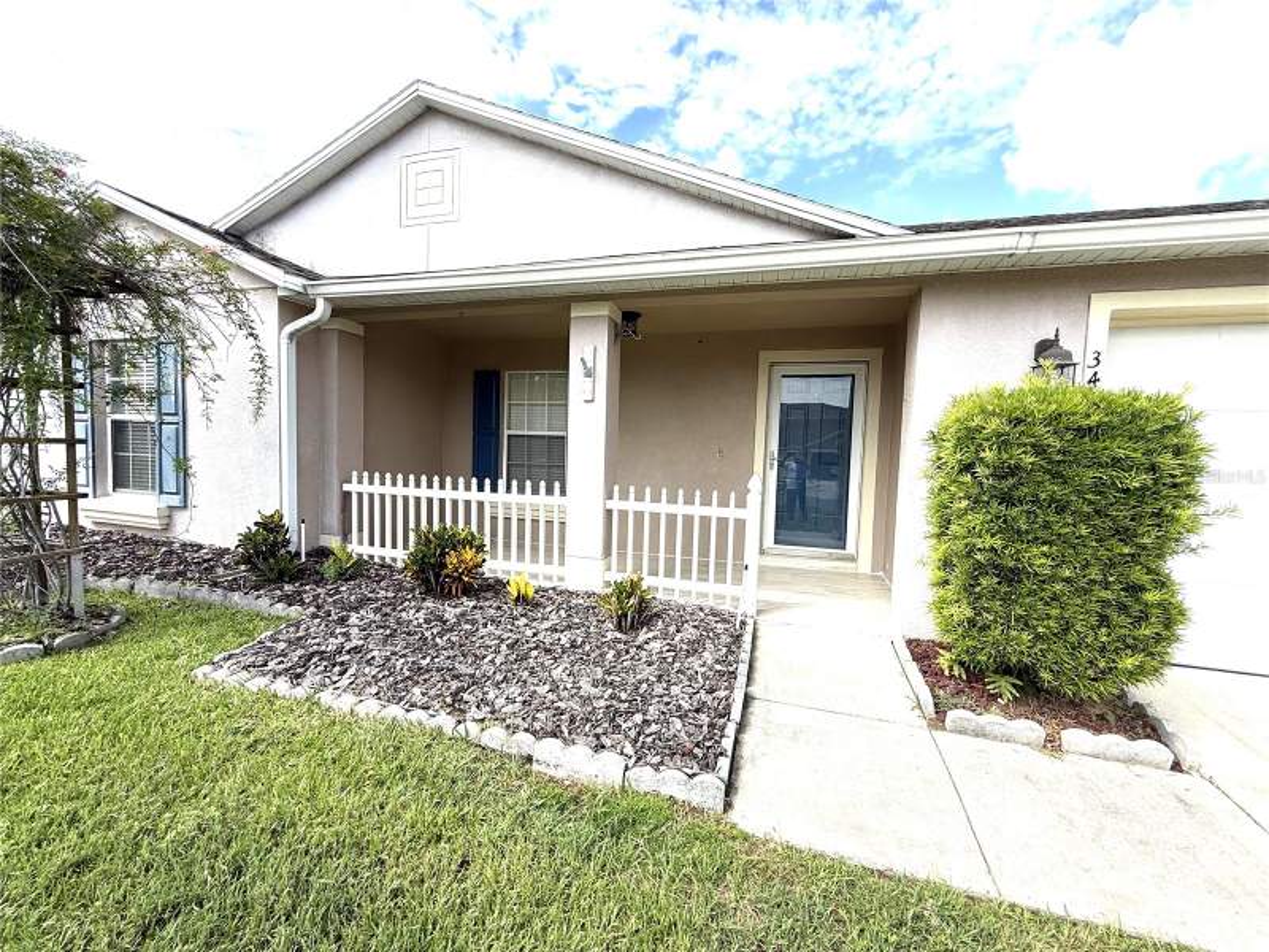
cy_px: 476
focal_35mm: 14
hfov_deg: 102.1
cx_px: 634
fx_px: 513
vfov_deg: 85.7
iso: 50
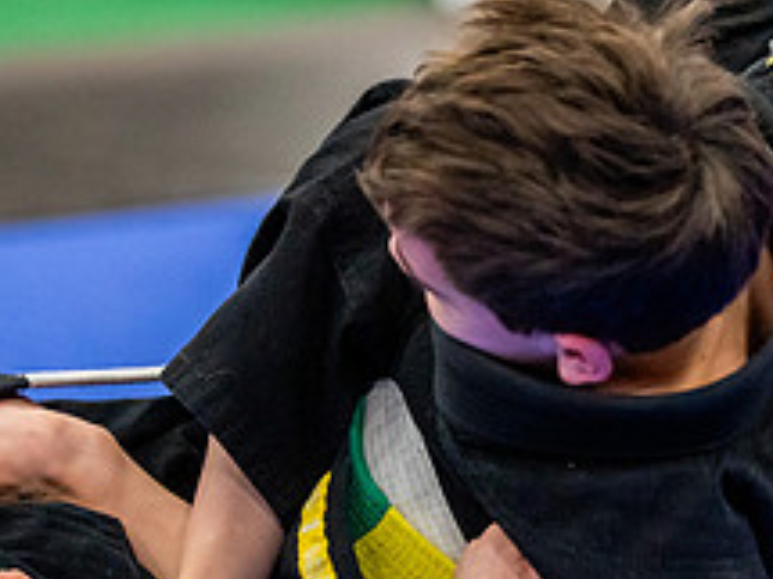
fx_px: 11605
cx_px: 859
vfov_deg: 2.9
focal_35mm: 520
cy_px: 459
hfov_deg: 3.8
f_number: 2.8
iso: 5000
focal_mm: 200
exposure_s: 1/500
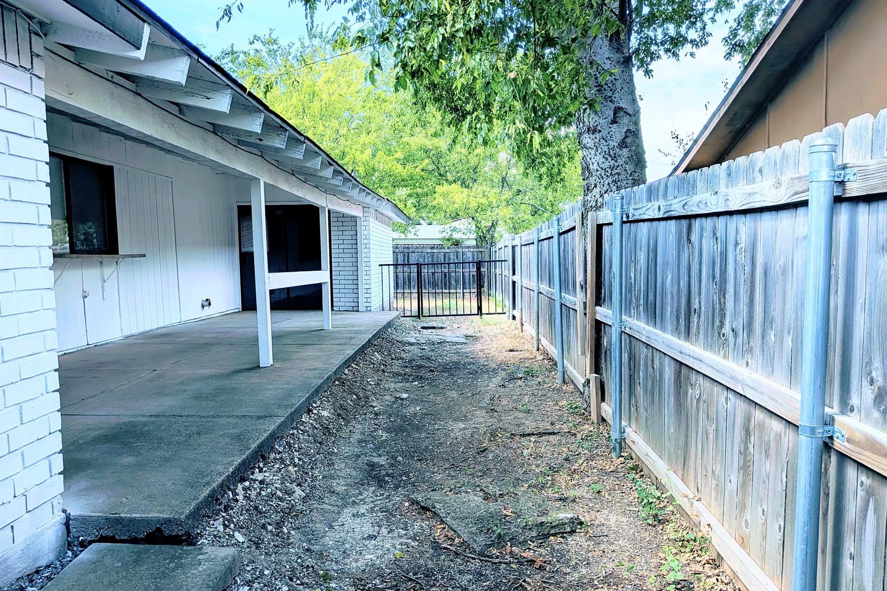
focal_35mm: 27
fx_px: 665
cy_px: 300
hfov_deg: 67.3
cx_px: 423
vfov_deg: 47.9
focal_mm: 4.53
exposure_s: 1/6098
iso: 32
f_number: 1.7
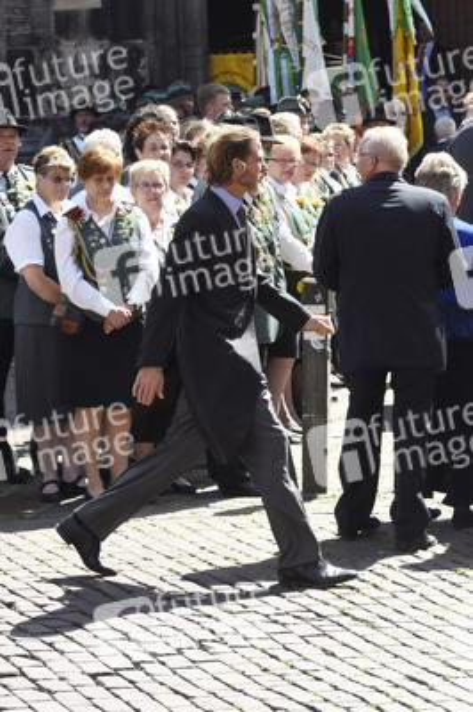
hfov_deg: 9.9
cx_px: 236
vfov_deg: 14.9
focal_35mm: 138
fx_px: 2724
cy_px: 356
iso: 800
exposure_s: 1/400
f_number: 11
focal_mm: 92
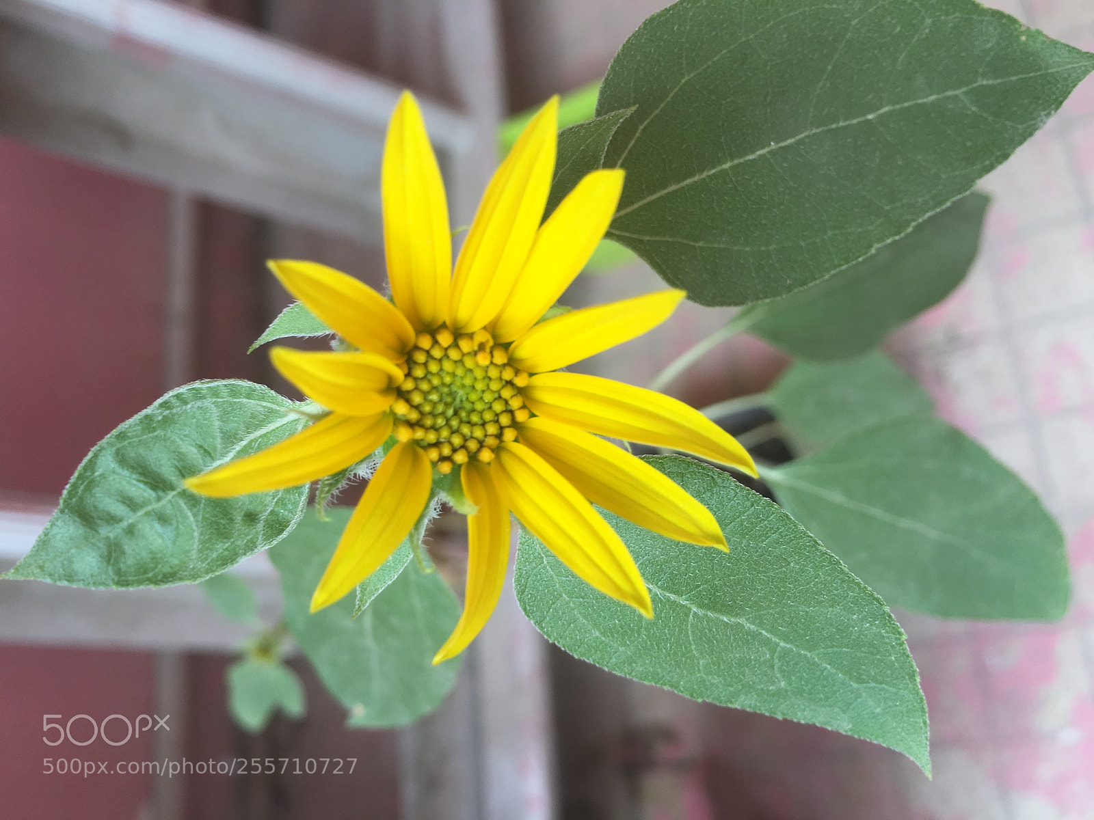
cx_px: 547
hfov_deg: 61.7
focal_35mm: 29
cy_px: 410
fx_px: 917
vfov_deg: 48.2
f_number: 2.2
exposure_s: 1/153
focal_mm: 4.15
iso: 25
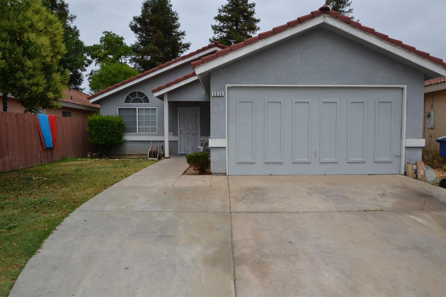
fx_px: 297
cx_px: 223
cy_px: 148
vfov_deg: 53.1
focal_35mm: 24
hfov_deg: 73.7
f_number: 11
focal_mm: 16
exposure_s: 1/200
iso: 100
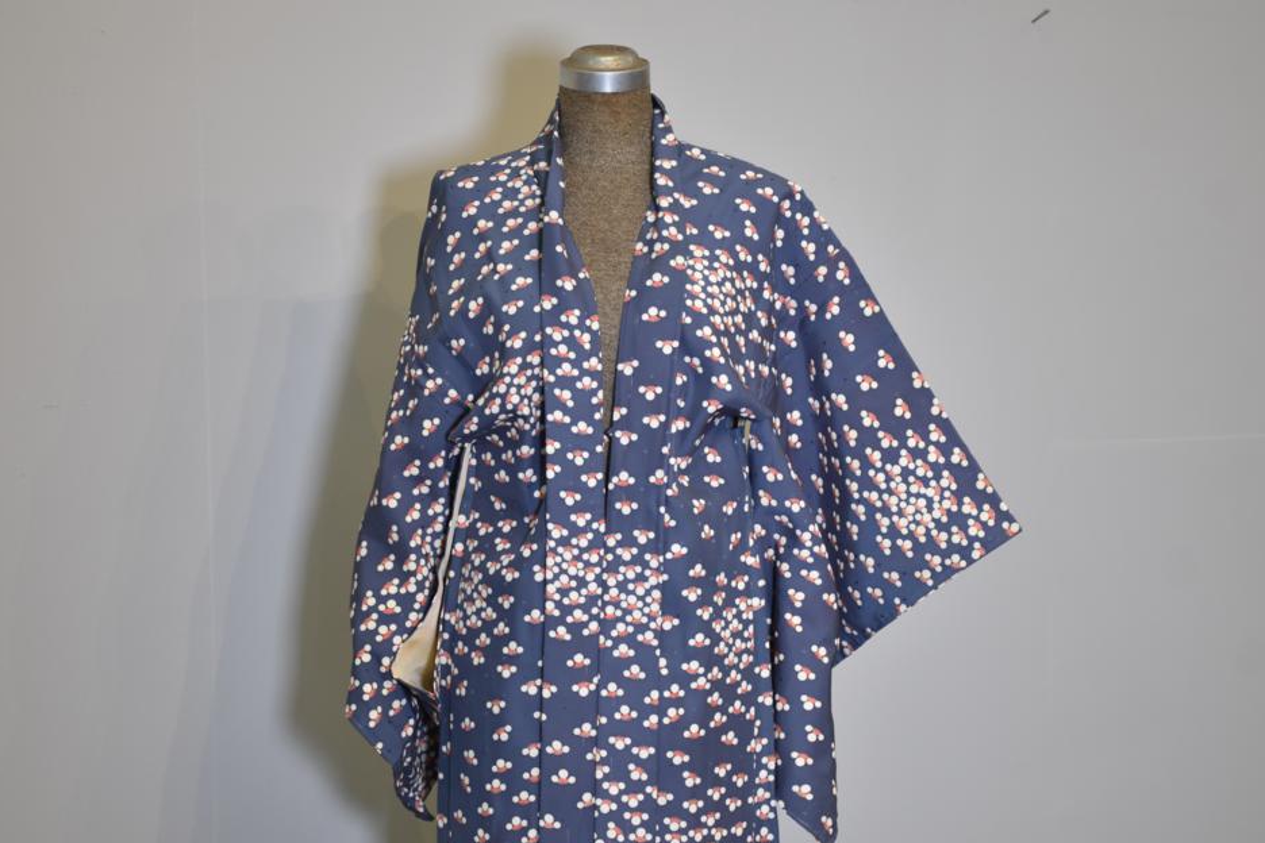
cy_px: 467
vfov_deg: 18.7
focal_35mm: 73
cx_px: 618
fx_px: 2565
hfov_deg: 27.7
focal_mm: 42
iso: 400
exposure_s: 1/60
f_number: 4.5
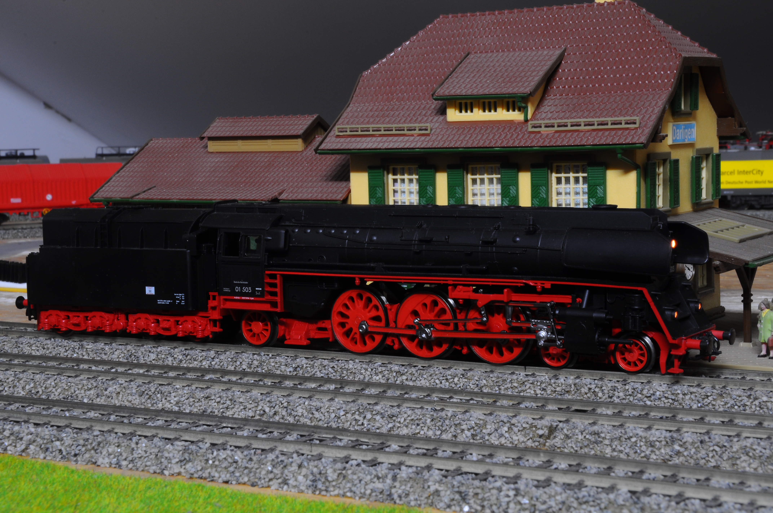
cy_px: 256
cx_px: 386
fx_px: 1608
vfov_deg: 18.1
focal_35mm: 75
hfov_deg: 27.0
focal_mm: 50
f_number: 32
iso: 200
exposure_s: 10
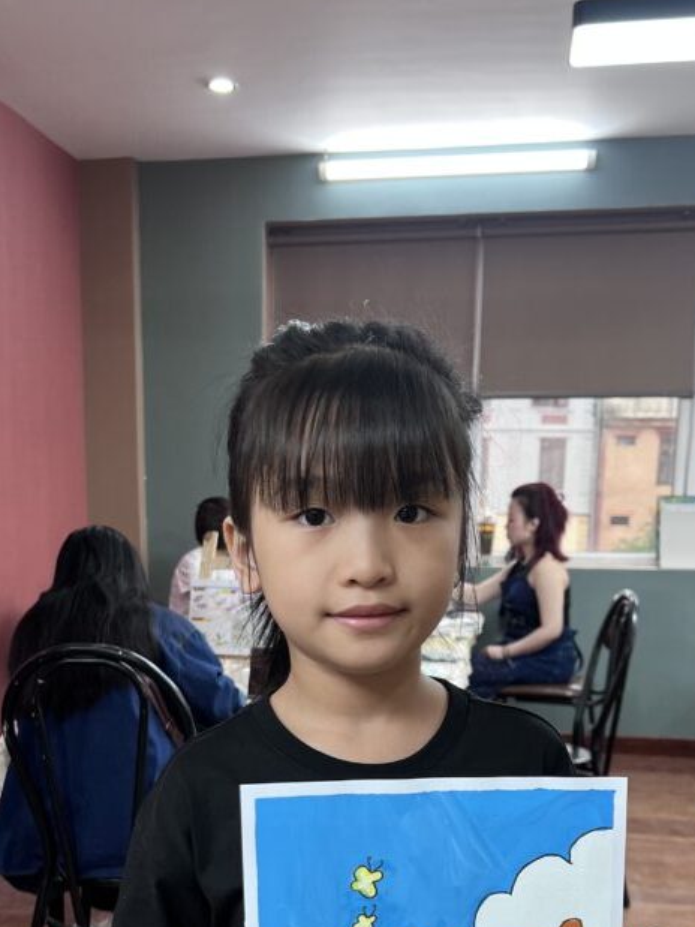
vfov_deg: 43.2
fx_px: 1125
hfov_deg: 34.3
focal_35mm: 42
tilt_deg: -10.5
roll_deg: -0.9
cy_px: 713
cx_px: 297
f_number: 1.5
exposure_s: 1/100
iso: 125
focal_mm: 5.7
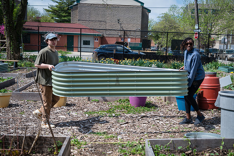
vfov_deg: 34.8
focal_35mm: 38
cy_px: 78
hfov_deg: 50.4
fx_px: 249
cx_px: 117
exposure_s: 1/800
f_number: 3.5
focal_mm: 38
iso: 100
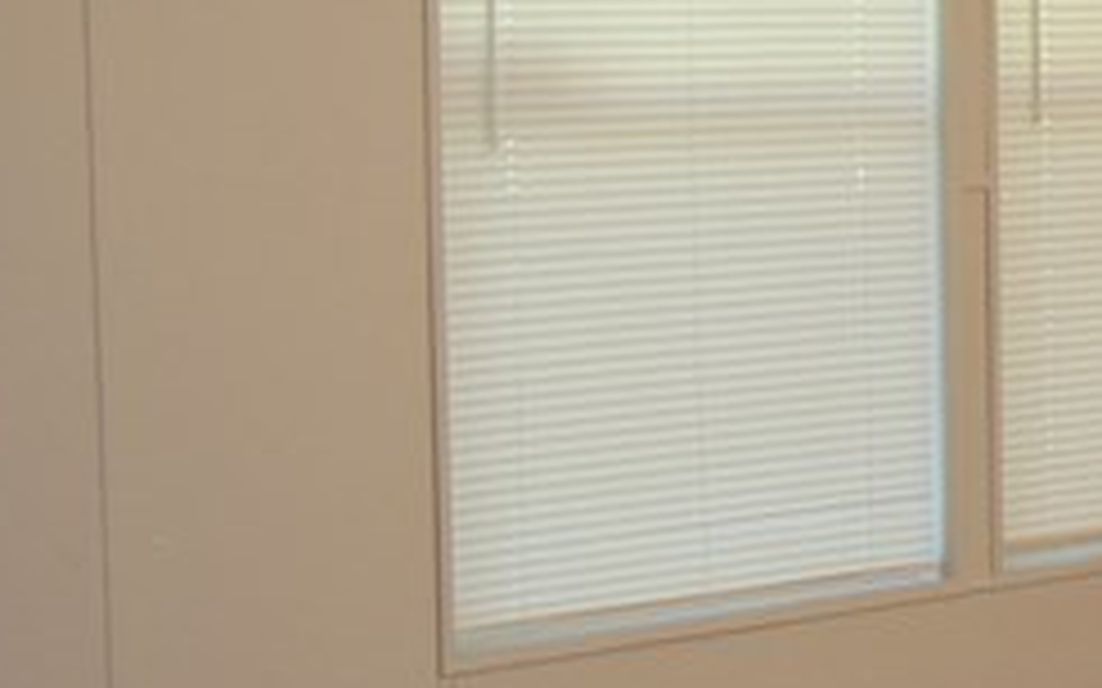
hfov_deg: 15.7
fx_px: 3663
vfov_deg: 10.7
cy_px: 207
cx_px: 1662
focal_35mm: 122
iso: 400
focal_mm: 18
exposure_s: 1/30
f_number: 3.5
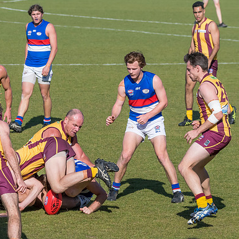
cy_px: 120
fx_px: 2765
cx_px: 68
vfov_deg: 4.9
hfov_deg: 4.9
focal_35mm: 354
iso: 800
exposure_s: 1/5000
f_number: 8
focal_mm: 160
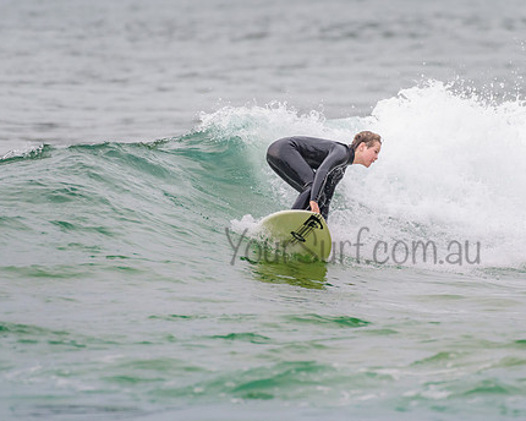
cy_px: 182
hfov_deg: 2.5
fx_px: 12096
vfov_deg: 2.0
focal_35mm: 777
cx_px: 354
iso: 400
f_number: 5.6
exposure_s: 1/800
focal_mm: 500
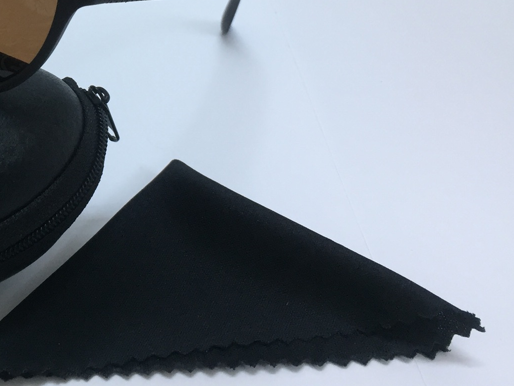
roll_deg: +3.3
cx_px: 37
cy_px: 40
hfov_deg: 33.4
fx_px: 802
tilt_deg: -33.6
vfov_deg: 26.2
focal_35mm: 54
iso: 64
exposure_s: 1/30
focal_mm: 4.15
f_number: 2.2
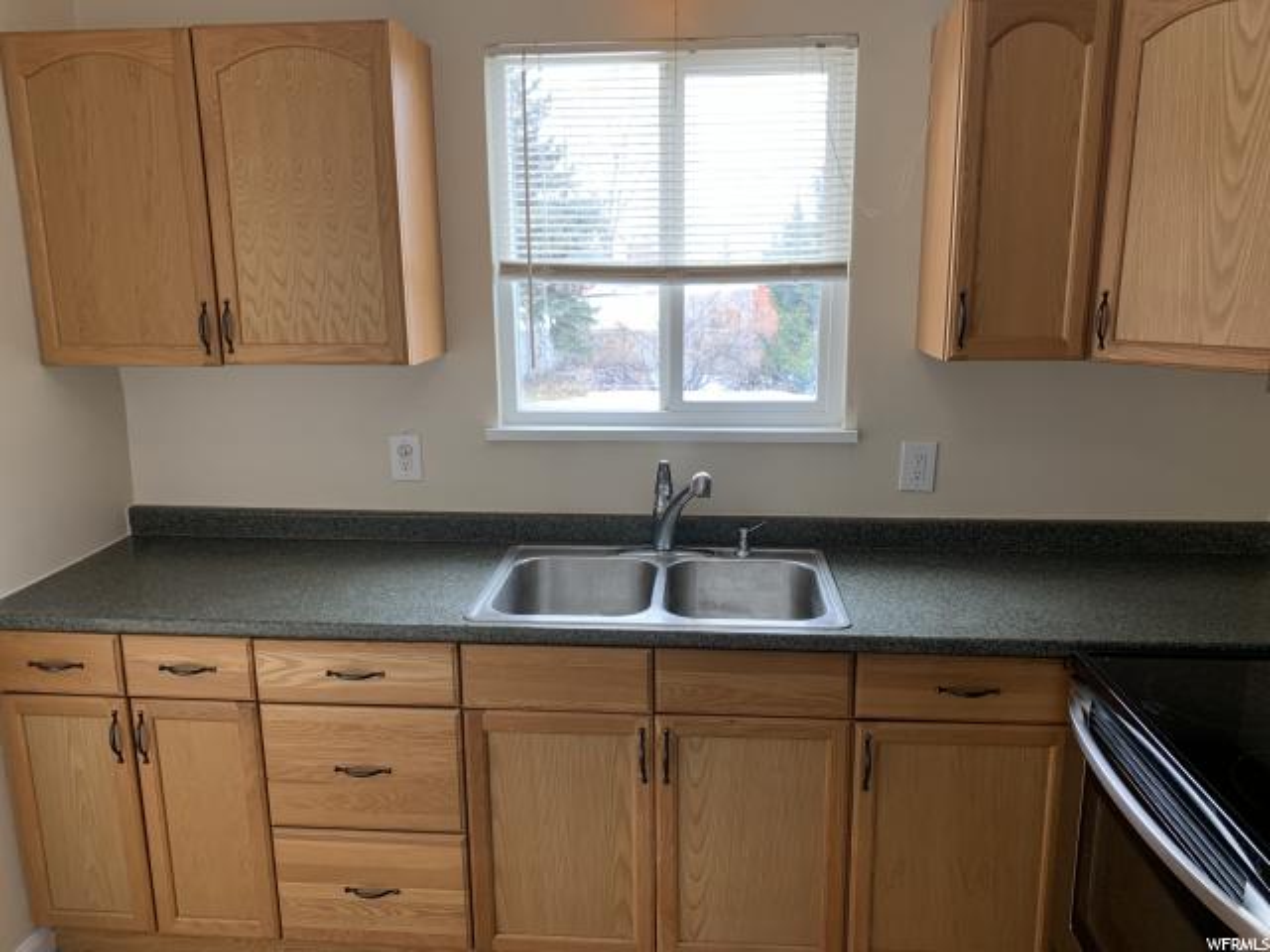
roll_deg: +0.4
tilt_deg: -11.7
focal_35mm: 26
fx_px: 954
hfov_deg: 67.3
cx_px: 635
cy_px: 476
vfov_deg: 53.1
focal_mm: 4.25
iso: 80
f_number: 1.8
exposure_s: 1/60
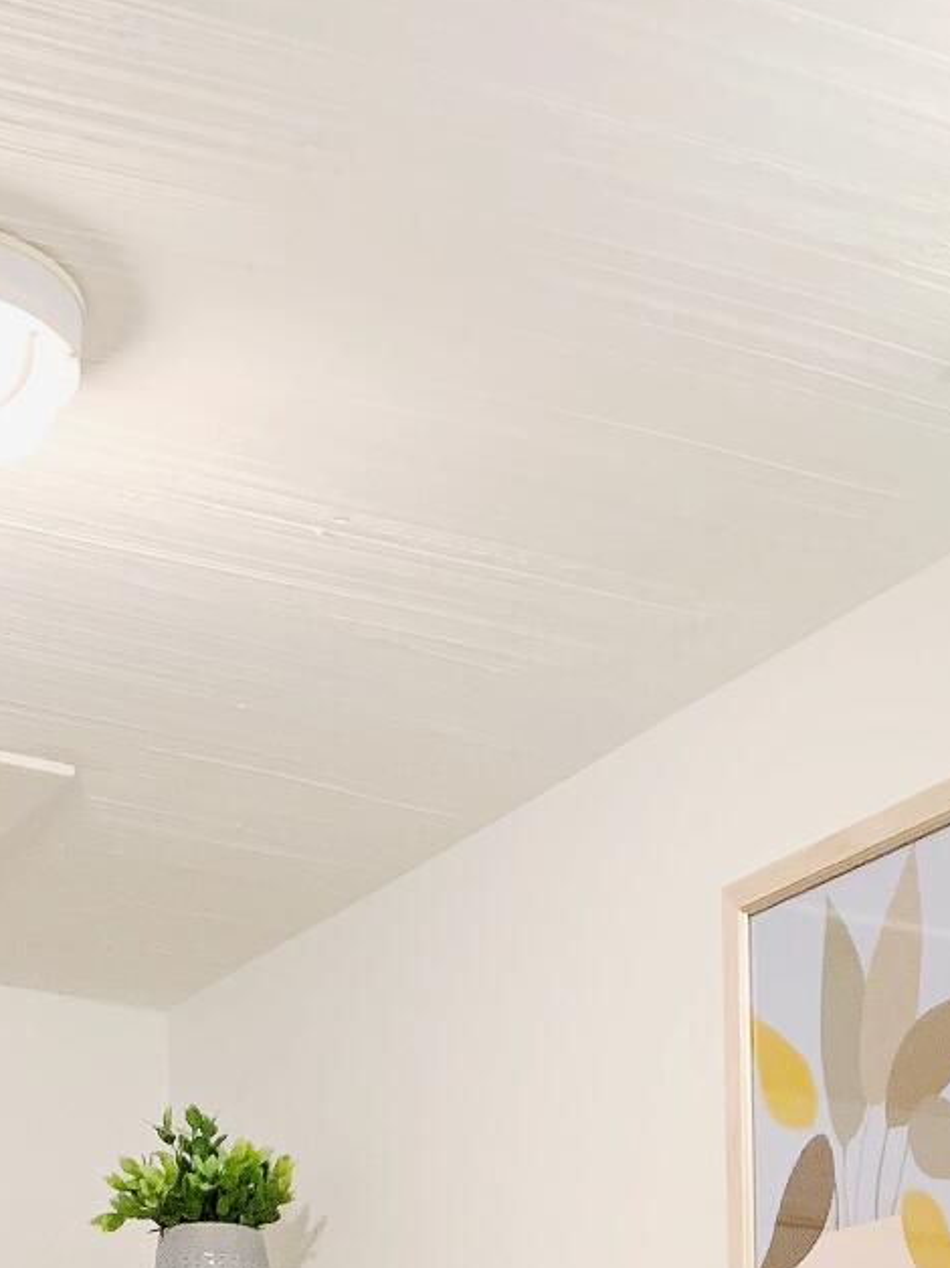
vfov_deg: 19.8
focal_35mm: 83
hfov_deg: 17.7
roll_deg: +0.6
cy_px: 2008
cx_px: 669
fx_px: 3038
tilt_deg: -1.7
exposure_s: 1/60
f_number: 1.8
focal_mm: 4.25
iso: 320
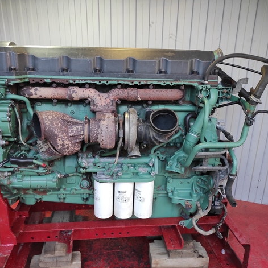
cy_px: 135
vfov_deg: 54.0
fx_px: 263
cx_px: 118
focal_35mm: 30
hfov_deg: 53.9
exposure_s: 1/50
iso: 159
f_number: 1.89
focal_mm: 5.43
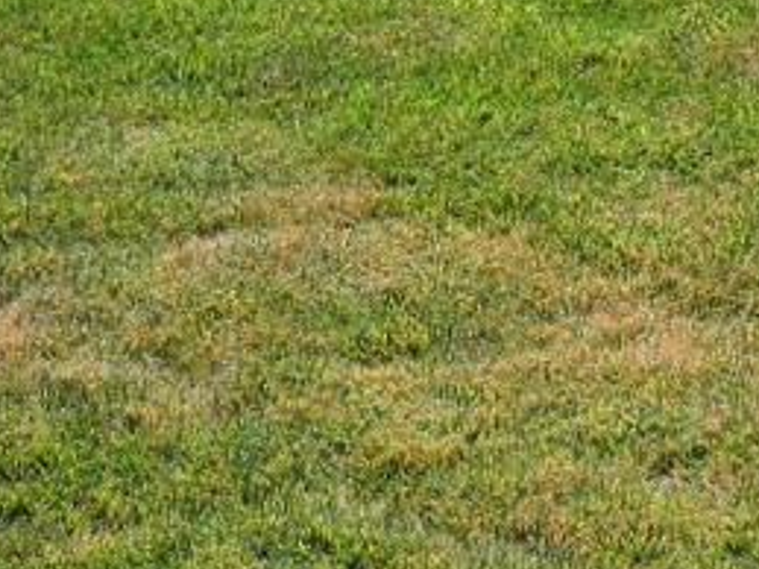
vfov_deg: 9.7
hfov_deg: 13.0
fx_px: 3046
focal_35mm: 139
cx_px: 1316
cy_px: -664
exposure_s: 1/250
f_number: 7.1
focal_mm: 12
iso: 100
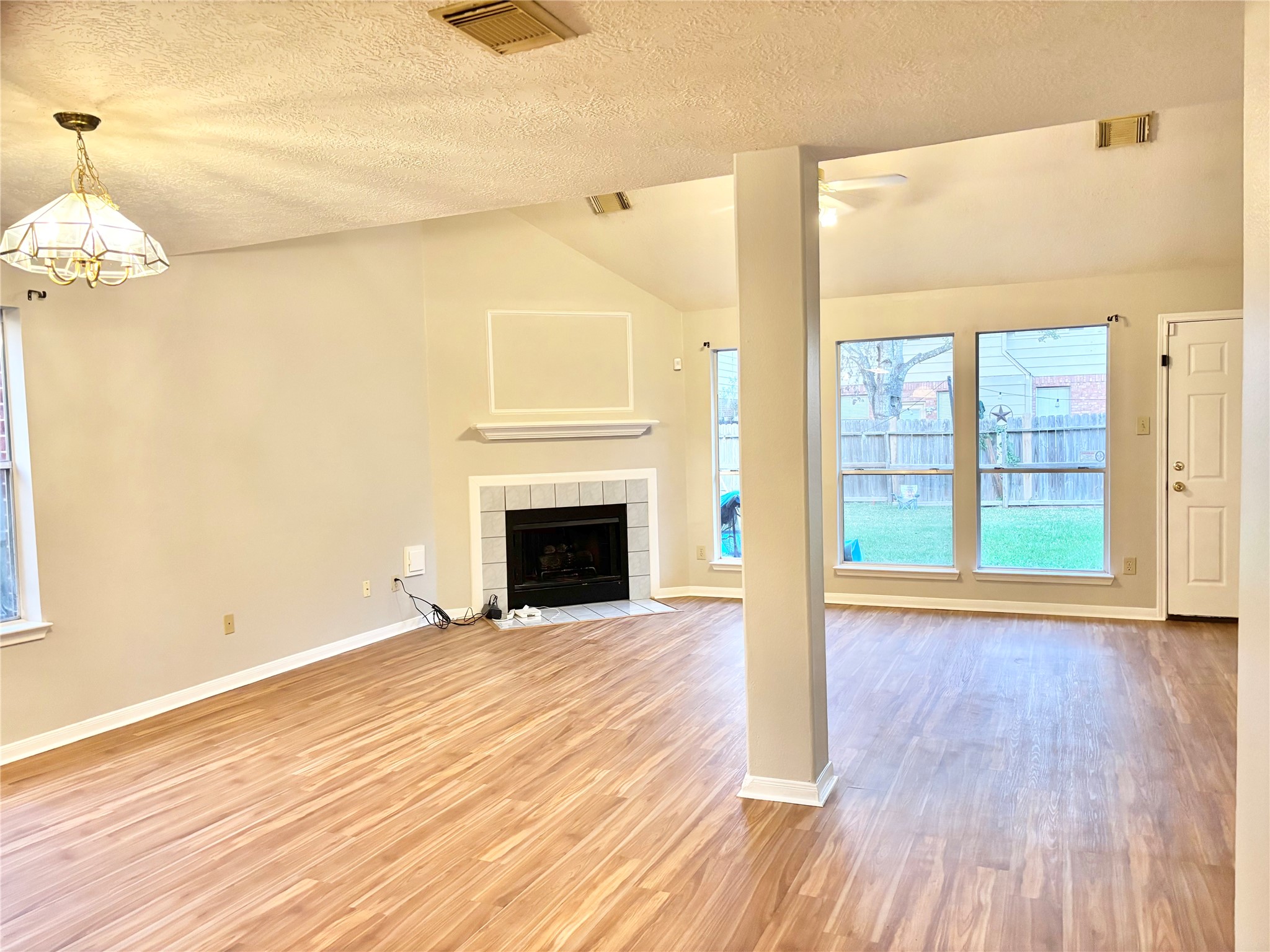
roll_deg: +1.2
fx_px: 954
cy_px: 476
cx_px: 635
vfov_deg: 53.1
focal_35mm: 26
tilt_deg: -3.1
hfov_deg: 67.3
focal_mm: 5.96
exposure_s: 1/60
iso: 320
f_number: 1.6
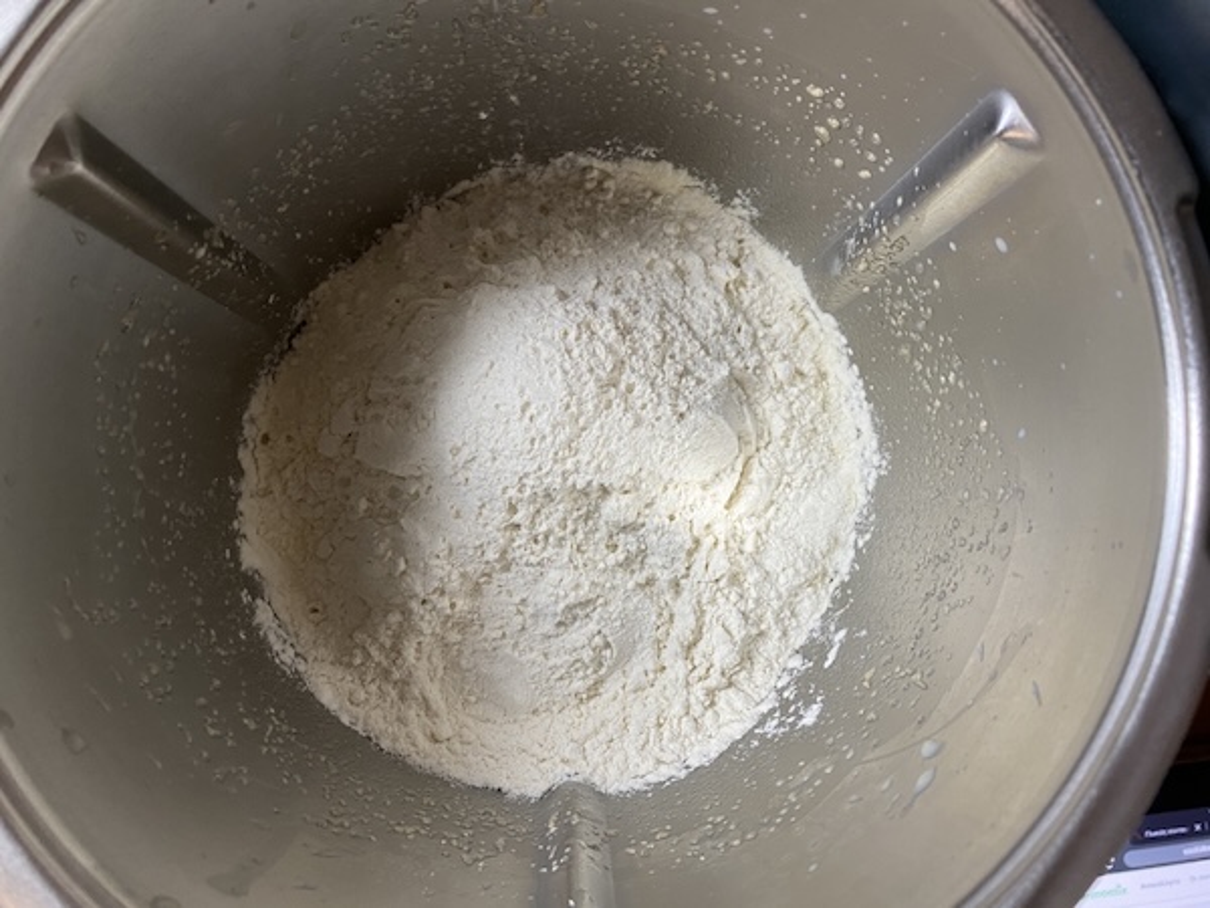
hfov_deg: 67.3
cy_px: 454
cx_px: 605
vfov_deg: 53.1
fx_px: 909
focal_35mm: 26
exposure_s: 1/49
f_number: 1.8
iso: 200
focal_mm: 4.25
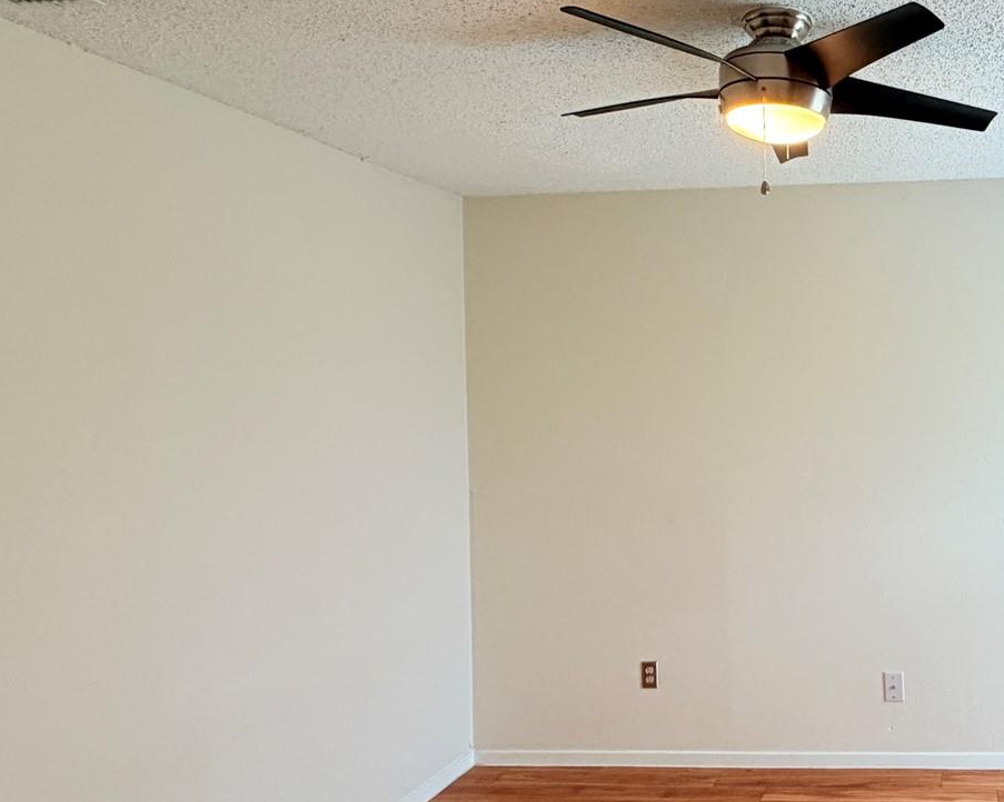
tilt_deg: +1.4
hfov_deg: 50.6
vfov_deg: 47.1
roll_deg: +1.1
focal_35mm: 31
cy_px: 378
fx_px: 921
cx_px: 906
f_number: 2.2
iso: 320
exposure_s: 1/120
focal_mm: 2.22
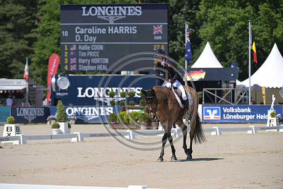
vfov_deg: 5.7
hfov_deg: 8.6
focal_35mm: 240
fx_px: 1887
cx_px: 142
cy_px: 94
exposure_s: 1/1250
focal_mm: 240
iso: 250
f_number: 5
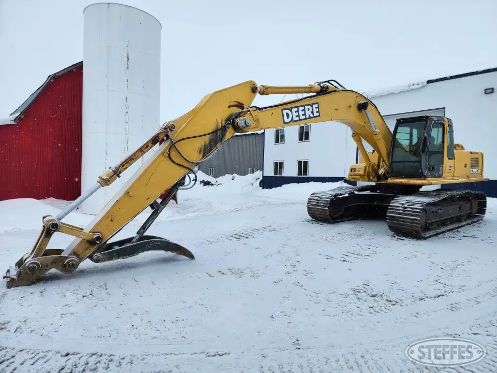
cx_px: 248
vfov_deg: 58.9
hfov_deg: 73.9
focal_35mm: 23
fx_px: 330
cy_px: 186
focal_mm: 6.4
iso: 12
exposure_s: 1/1636
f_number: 1.8
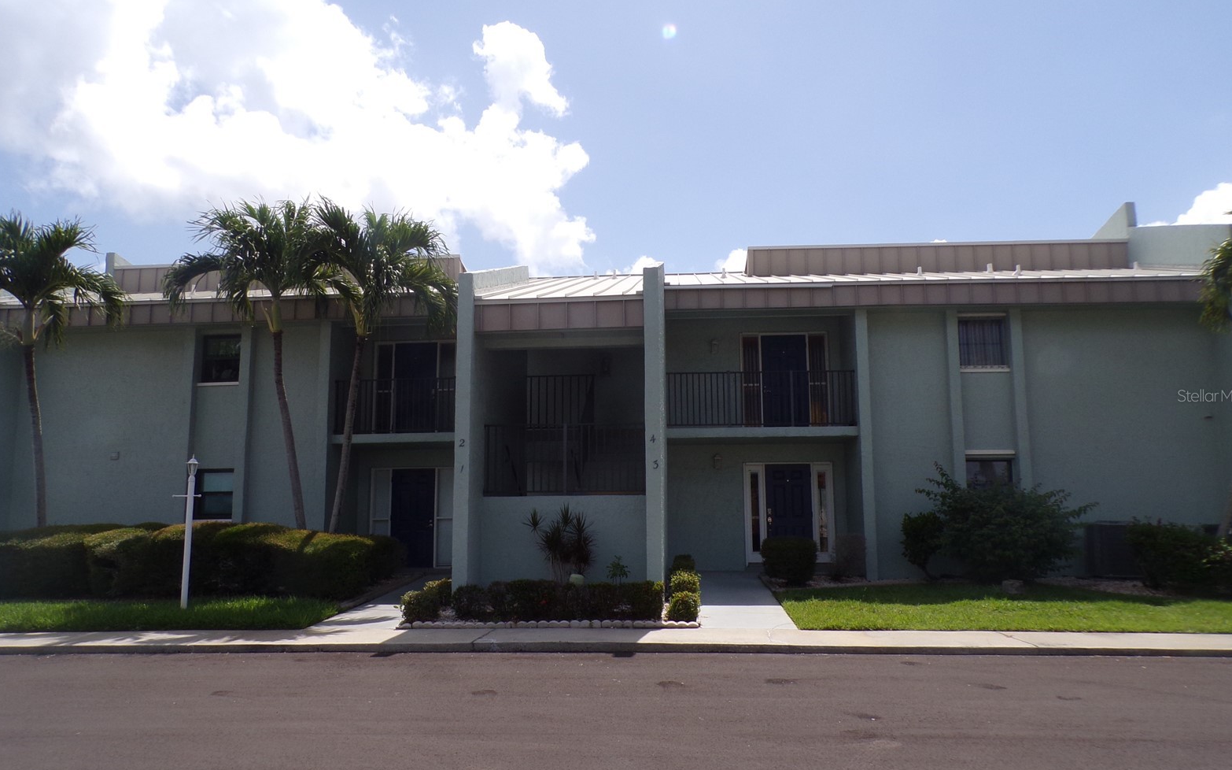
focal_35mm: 26
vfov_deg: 47.6
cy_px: 395
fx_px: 873
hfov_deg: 70.4
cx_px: 622
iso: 80
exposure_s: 1/400
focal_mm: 4.3
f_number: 5.8
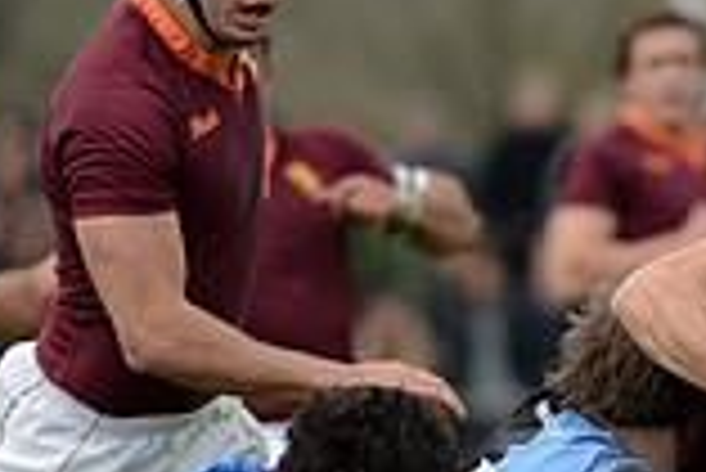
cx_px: 301
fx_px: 14172
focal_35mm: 722
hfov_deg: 2.9
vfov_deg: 1.9
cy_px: 564
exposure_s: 1/1250
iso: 320
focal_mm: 195
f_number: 2.8
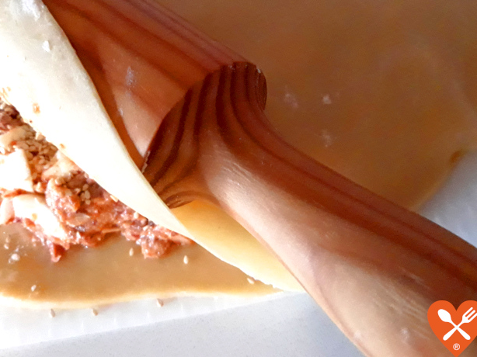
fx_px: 455
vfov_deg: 42.7
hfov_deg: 55.1
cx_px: 199
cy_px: 144
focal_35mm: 33
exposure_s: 1/17
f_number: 1.7
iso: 800
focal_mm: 3.71
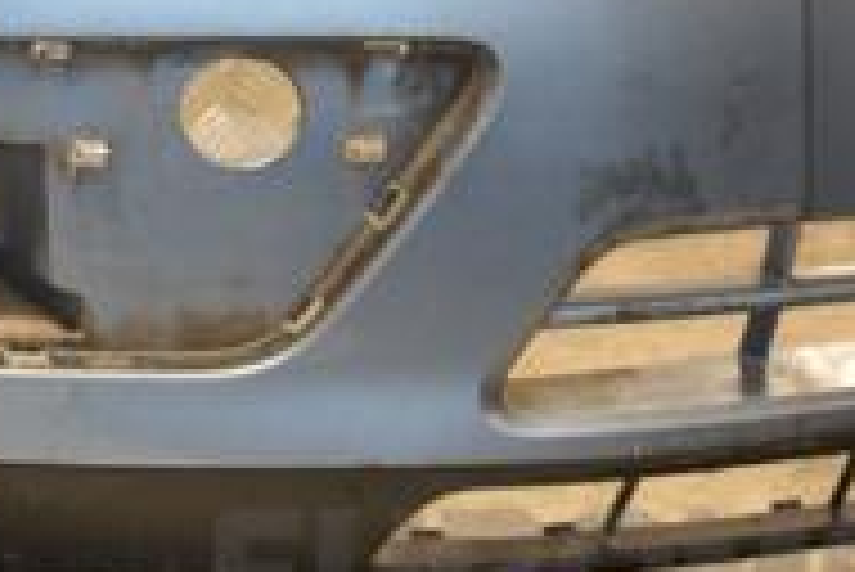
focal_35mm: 142
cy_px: -23
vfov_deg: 9.6
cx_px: 130
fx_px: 3375
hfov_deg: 14.3
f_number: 5
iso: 800
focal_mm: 30
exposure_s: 1/125
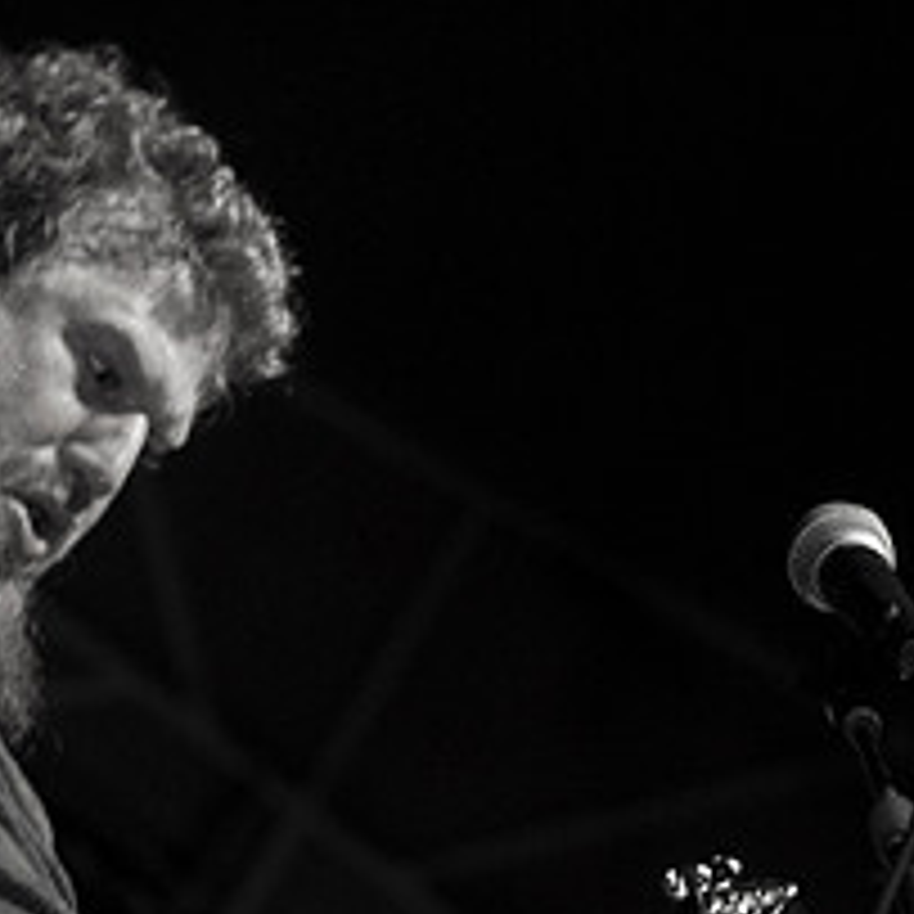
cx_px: 268
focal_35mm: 198
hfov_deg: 8.8
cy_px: 941
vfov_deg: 8.8
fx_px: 5915
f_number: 3.2
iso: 800
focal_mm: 70
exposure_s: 1/160
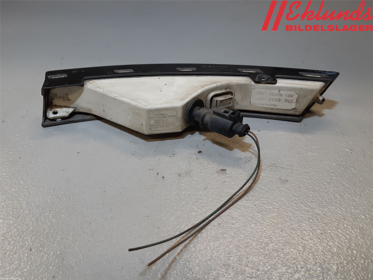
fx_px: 280
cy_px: 140
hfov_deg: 67.3
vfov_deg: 53.1
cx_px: 186
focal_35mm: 26
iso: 64
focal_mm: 3.93
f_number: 1.7
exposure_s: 1/100
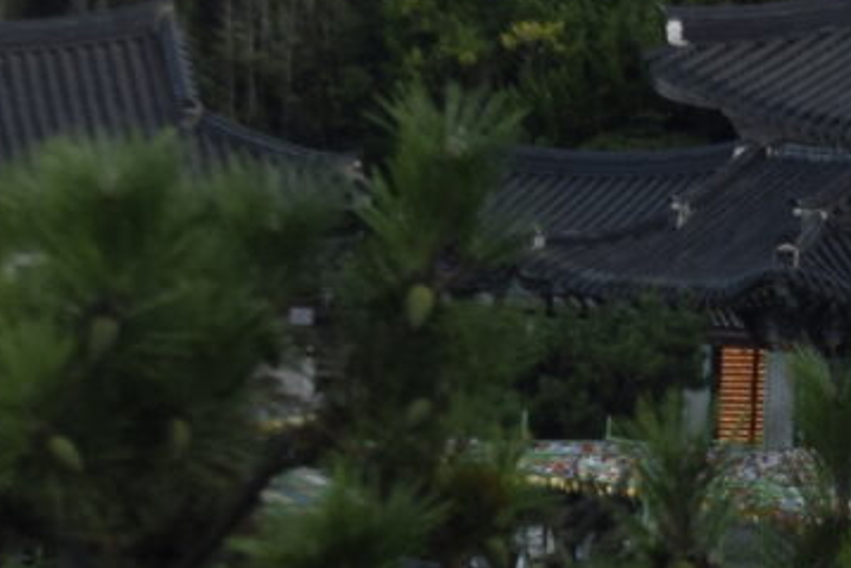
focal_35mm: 193
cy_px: 472
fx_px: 4564
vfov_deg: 7.1
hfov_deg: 10.6
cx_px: 535
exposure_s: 1/1250
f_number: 3.5
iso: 320
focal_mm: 18
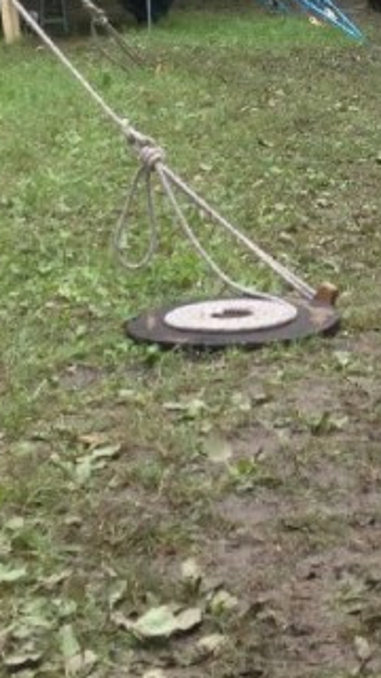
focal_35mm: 115
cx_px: 544
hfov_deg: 10.2
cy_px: 47
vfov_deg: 18.3
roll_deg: +3.1
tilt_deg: -1.5
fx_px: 2065
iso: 50
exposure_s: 1/185
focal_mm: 4.12
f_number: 2.4
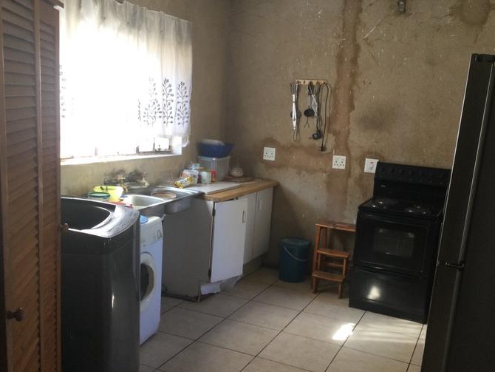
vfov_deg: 38.6
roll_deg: -5.1
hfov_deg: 50.1
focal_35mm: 37
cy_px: 209
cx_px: 255
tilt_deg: -10.6
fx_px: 529
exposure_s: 1/33
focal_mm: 3.3
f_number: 2.4
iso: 80
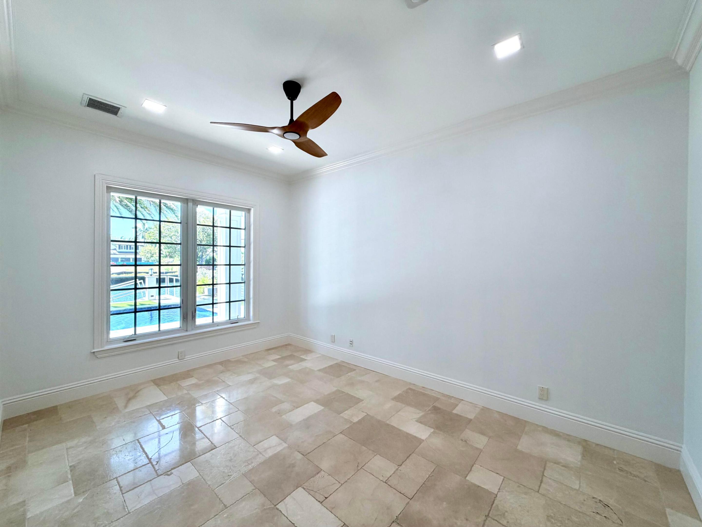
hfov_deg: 102.1
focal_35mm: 14
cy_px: 264
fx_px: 284
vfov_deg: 85.7
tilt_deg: -0.6
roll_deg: -0.3
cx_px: 351
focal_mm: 2.22
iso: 64
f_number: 2.2
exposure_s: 1/120
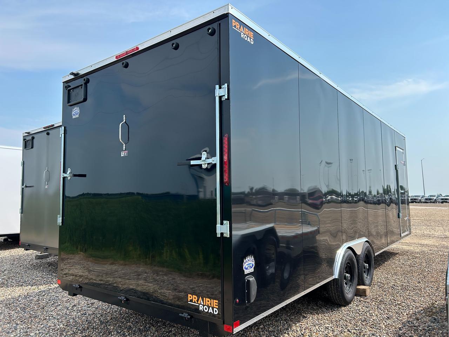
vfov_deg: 53.1
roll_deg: +0.6
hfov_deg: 67.3
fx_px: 337
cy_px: 168
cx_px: 224
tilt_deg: +5.8
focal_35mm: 26
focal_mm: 5.7
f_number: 1.5
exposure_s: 1/2632
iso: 50
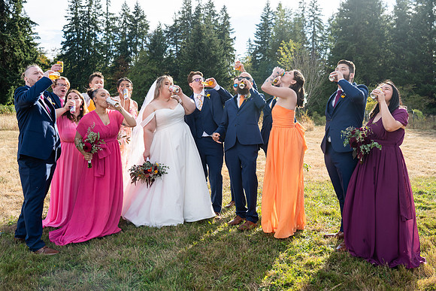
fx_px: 424
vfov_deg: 37.9
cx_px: 218
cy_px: 146
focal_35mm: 35
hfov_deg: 54.4
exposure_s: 1/800
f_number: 5
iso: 250
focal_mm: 35
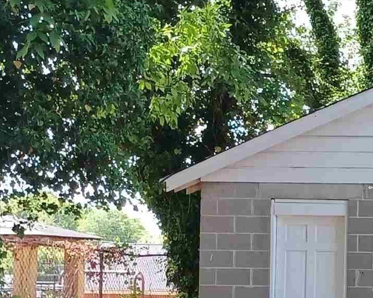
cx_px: 505
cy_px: 252
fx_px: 1159
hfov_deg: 17.0
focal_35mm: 105
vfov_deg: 14.6
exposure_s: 1/120
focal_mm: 4.6
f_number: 1.8
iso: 64
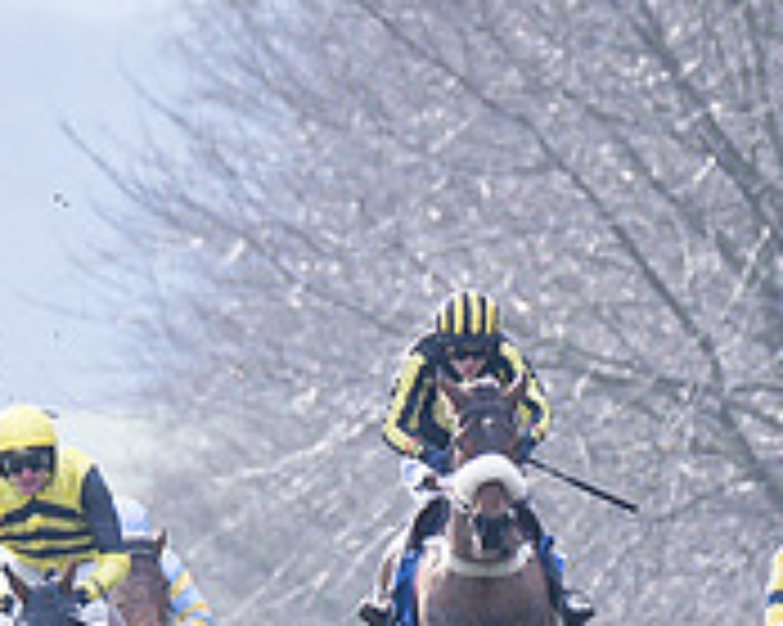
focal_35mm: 1855
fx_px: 42963
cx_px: 232
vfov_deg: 0.8
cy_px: 639
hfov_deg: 1.0
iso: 400
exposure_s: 1/1600
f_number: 2.8
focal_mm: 200
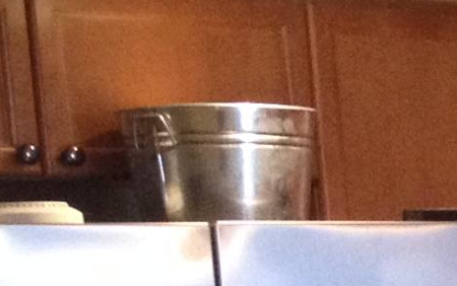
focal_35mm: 240
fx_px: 2989
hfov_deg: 7.6
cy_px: 740
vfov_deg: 5.3
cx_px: 1364
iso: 250
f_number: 2.4
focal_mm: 4.28
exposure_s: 1/20
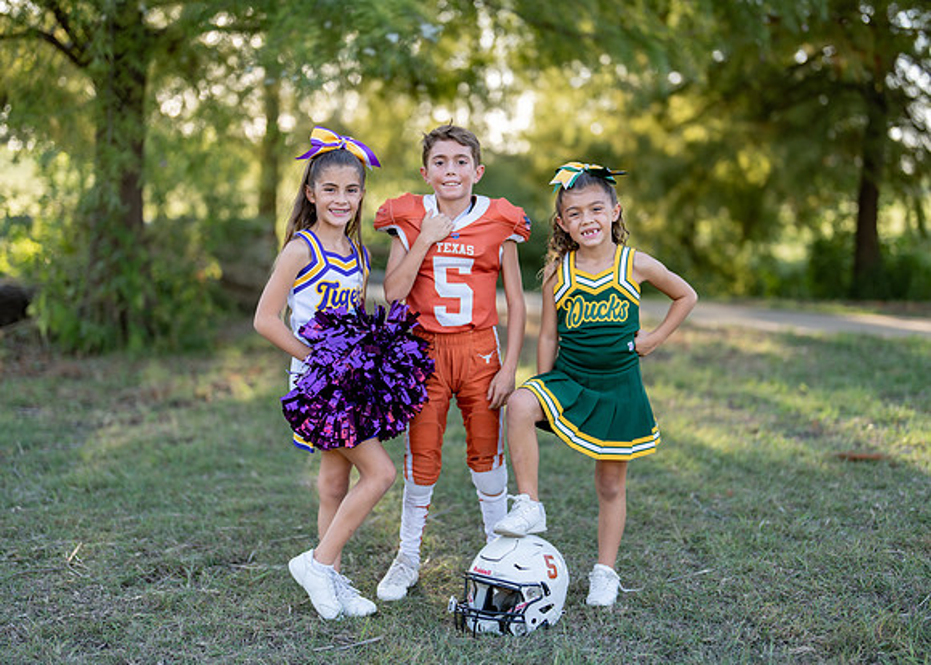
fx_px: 1385
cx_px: 466
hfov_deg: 37.2
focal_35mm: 52
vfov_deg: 27.0
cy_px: 332
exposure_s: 1/1000
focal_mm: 50
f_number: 1.2
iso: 100
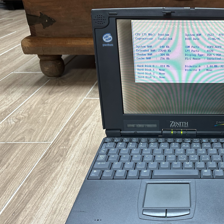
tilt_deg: -31.0
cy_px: 126
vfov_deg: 44.8
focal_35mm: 37
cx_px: 182
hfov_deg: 42.7
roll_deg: -0.6
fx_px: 271
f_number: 1.78
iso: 200
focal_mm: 6.86
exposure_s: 1/60
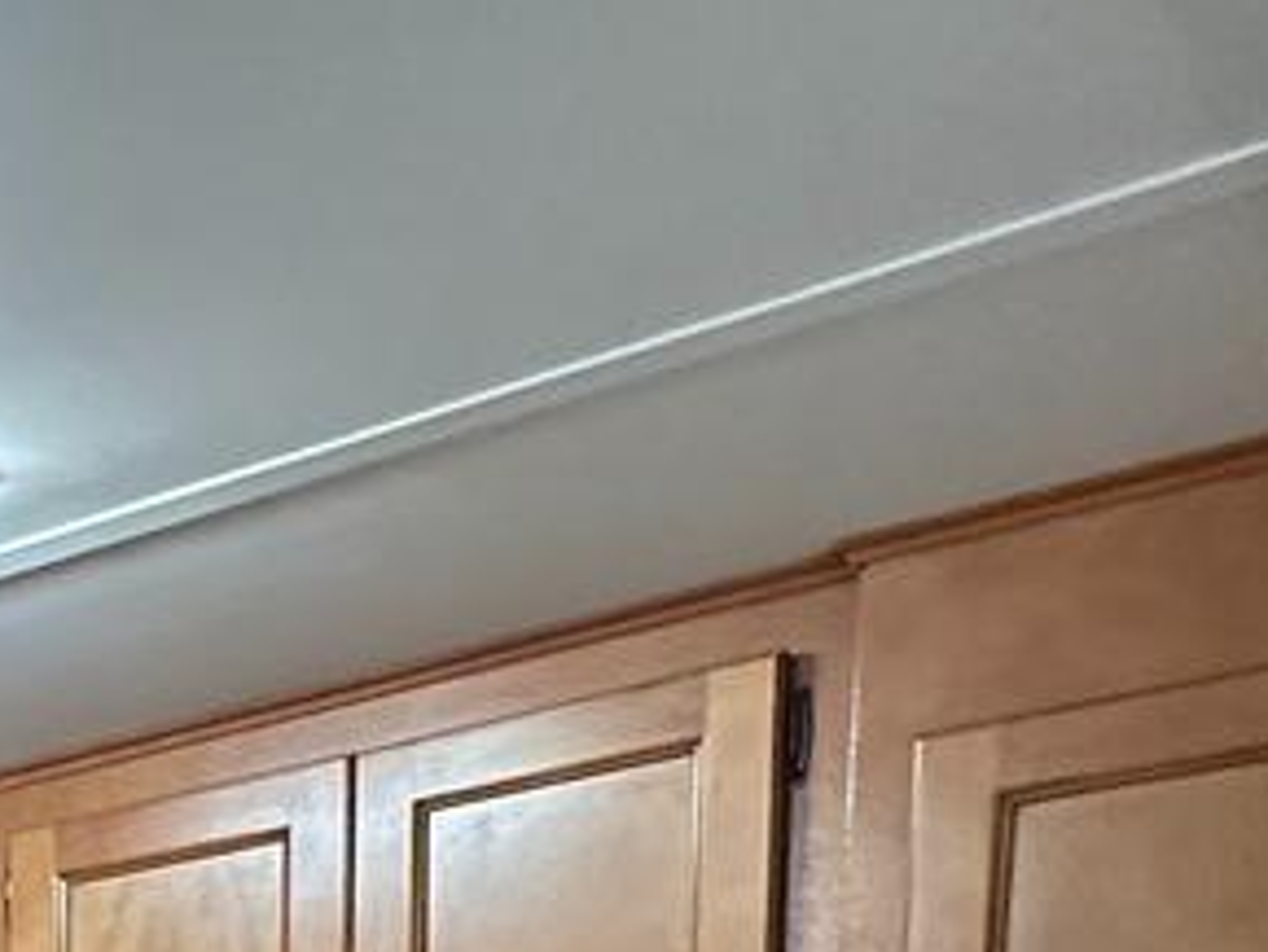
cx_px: -671
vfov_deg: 18.3
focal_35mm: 62
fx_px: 2272
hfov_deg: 24.0
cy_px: 1742
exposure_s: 1/60
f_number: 2.2
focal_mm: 2.22
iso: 640
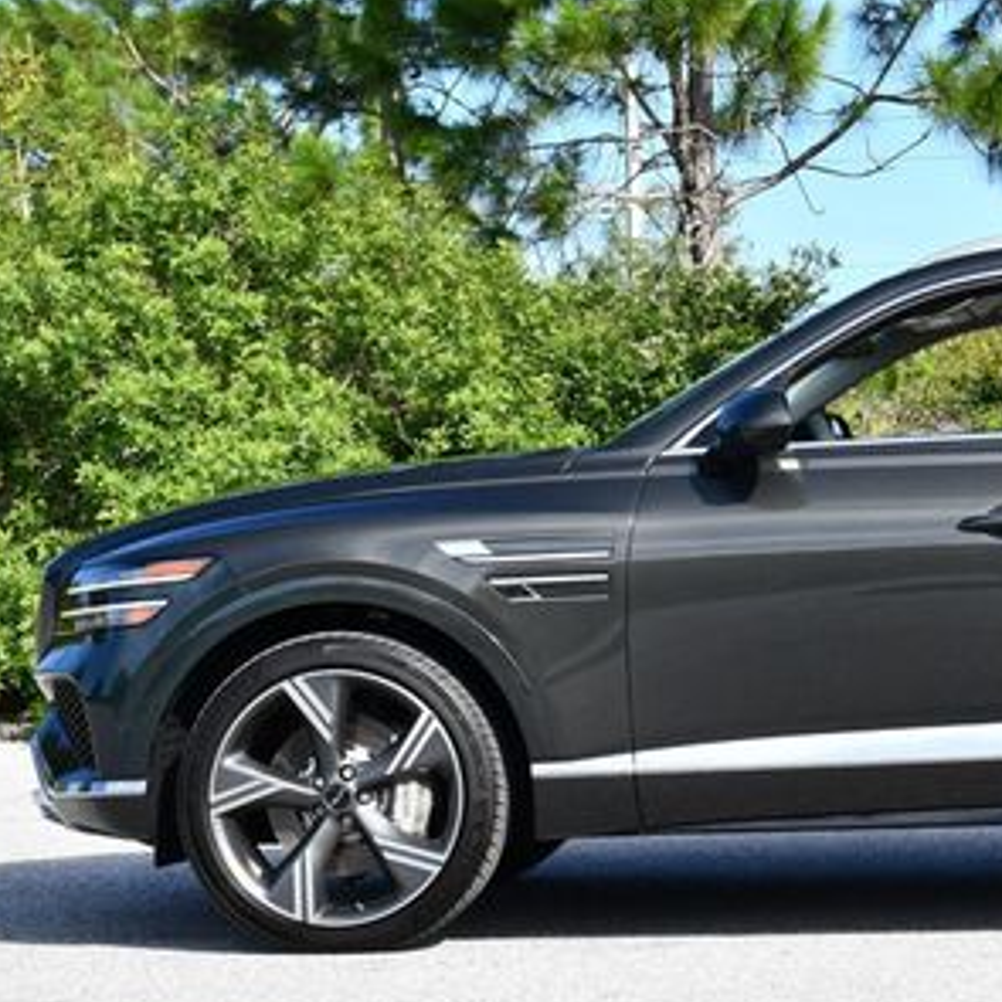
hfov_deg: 17.7
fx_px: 3144
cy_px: 367
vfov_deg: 18.1
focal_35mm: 96
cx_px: 988
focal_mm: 26
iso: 200
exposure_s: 1/250
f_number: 8
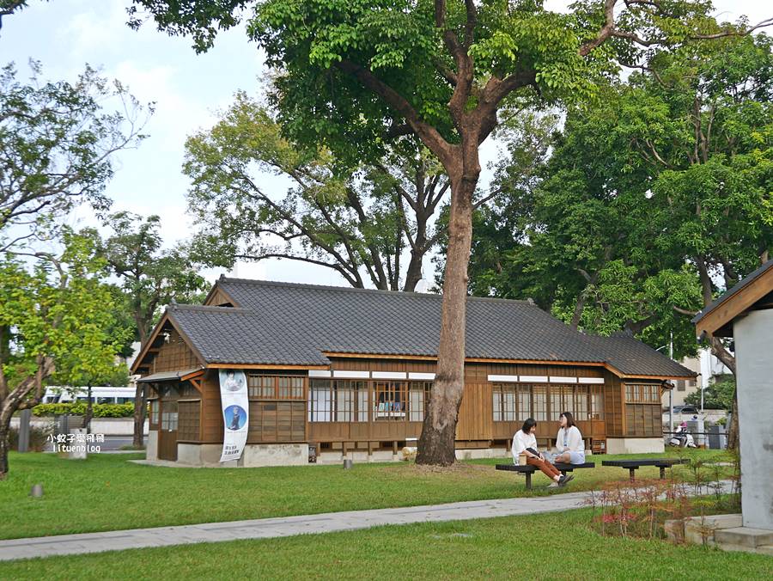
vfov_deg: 32.9
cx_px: 386
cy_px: 290
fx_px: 983
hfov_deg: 42.9
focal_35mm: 44
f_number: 4.6
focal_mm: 22
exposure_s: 1/320
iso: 200
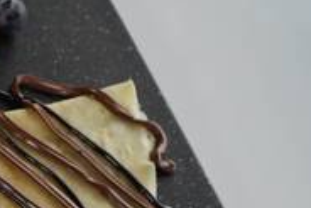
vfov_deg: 7.8
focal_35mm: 172
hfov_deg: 11.3
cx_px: -188
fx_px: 1487
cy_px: 313
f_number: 5.6
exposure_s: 1/640
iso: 1600
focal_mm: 48
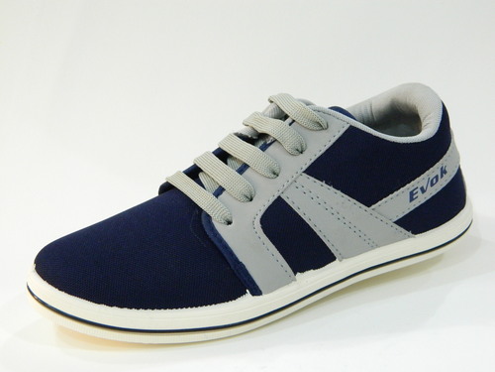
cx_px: 248
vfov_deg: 25.7
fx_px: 815
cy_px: 186
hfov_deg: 33.8
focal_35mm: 57
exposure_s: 1/13
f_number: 3.8
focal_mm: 10.2
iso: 400
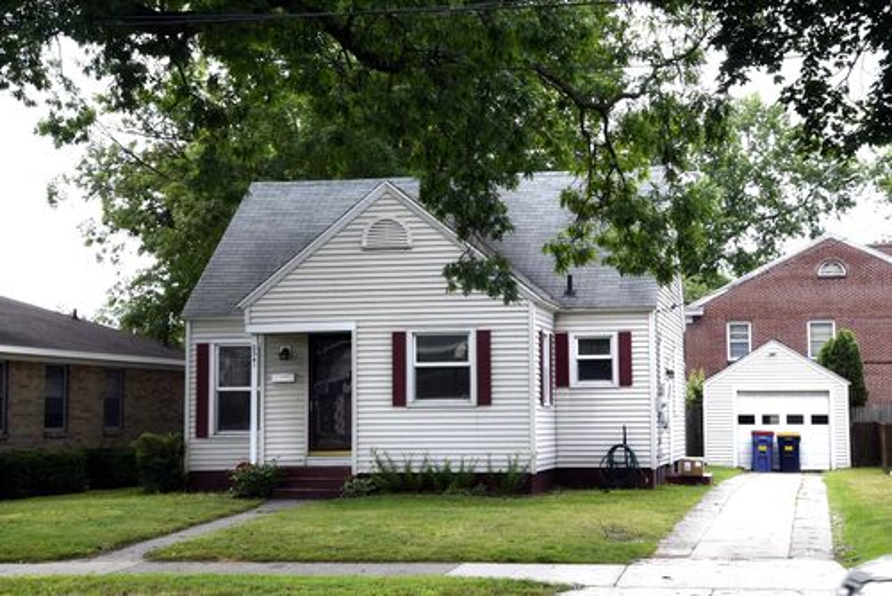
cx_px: 446
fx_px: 1240
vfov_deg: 27.0
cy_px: 298
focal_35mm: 50
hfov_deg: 39.6
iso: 400
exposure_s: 1/250
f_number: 8
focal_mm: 50
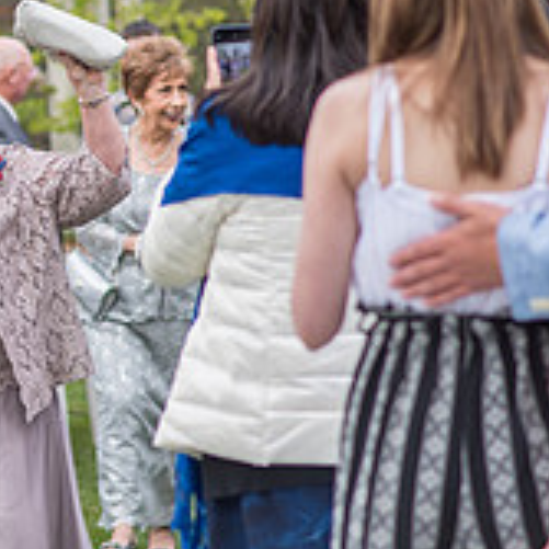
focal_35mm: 251
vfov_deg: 7.0
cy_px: 222
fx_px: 4504
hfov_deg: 6.9
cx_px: -243
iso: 100
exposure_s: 1/250
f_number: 2.8
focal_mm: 85
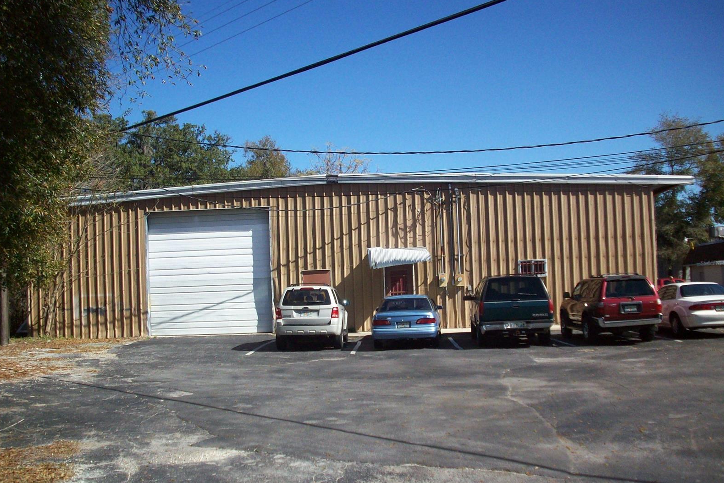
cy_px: 263
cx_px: 360
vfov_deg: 34.2
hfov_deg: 49.5
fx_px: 784
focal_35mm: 39
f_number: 5.6
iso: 80
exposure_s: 1/388
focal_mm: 6.2
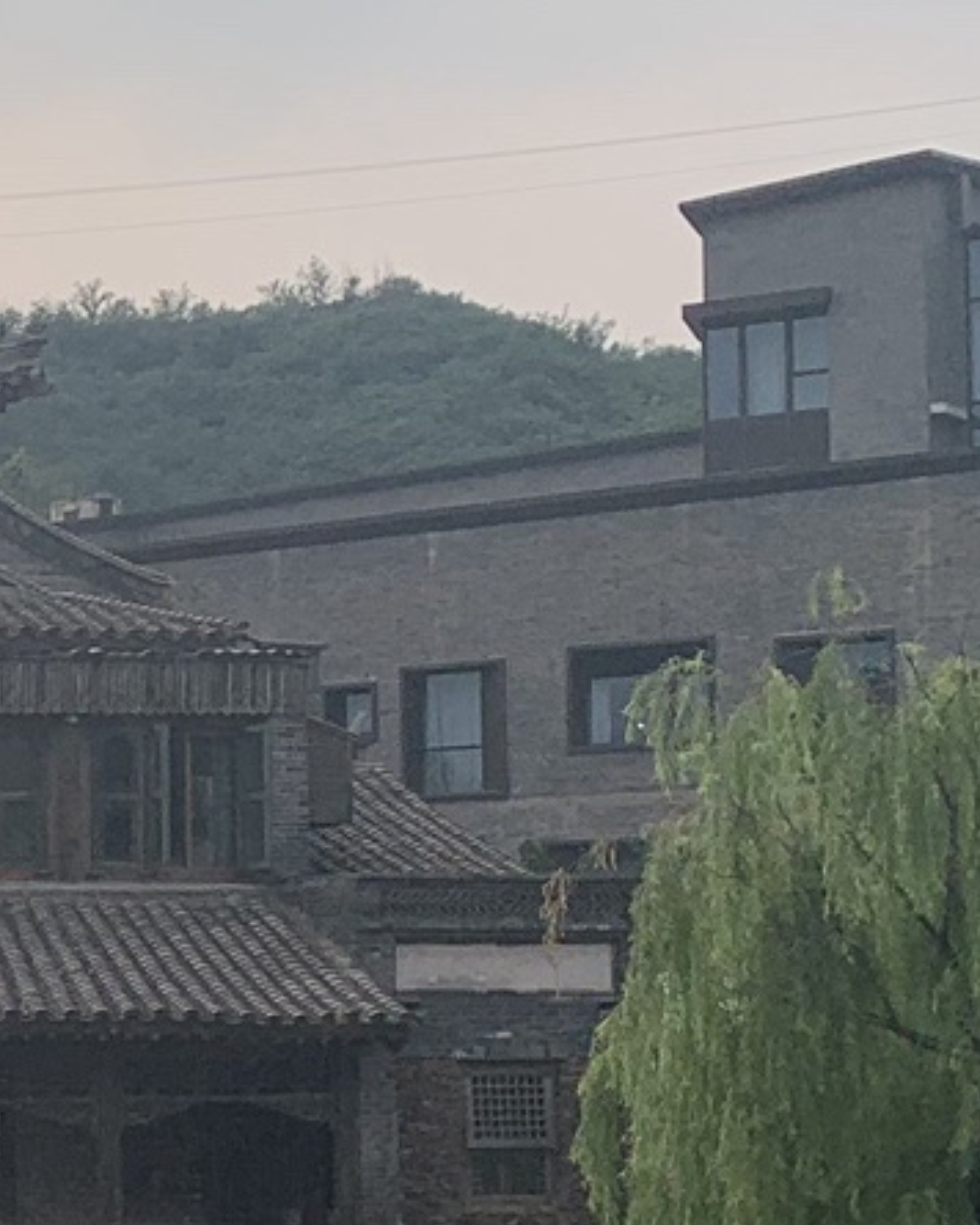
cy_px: 1024
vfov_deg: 16.7
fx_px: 4133
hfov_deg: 12.4
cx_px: -774
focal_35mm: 114
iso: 25
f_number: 1.8
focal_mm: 4.25
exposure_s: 1/1190
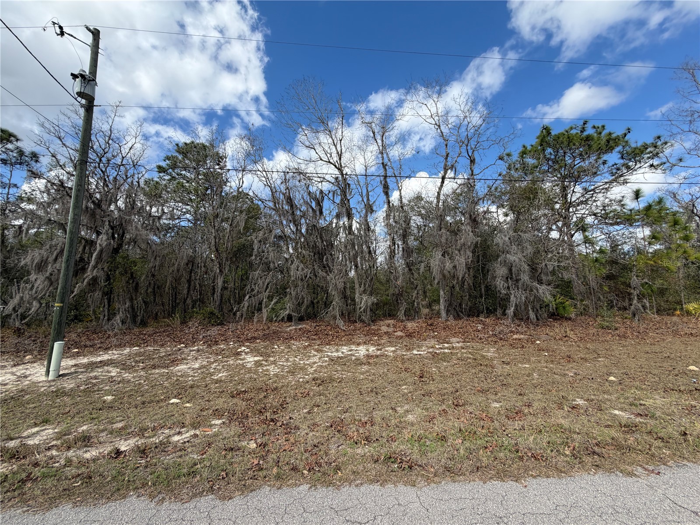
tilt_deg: +10.8
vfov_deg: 85.7
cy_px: 262
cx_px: 350
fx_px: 283
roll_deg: +1.3
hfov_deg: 102.1
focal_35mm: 14
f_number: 2.2
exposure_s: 1/770
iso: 32
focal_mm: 2.22
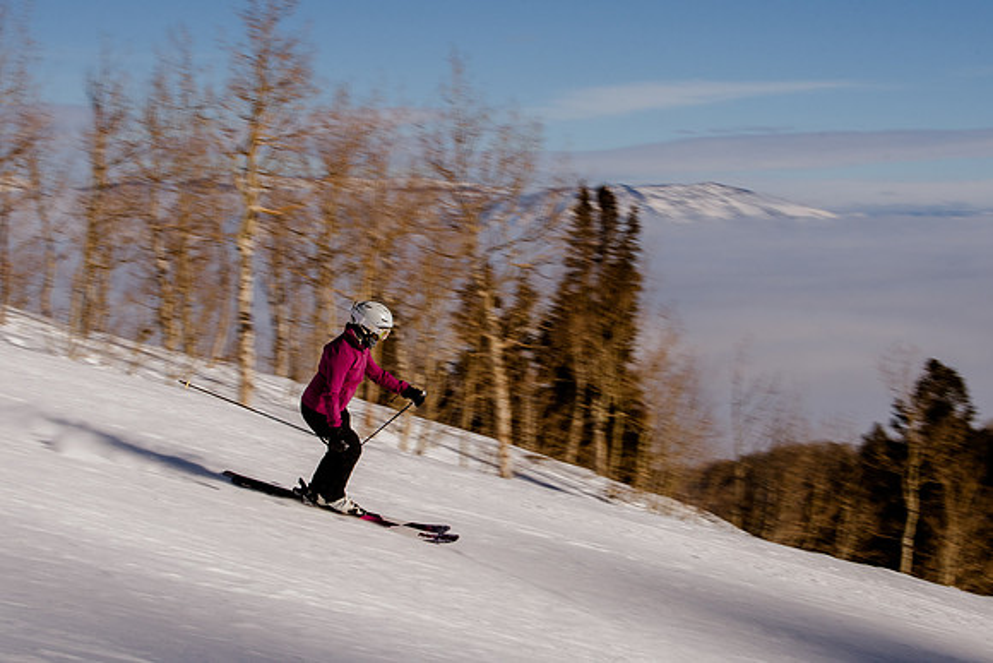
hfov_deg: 25.2
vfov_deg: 16.9
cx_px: 519
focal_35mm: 81
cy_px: 331
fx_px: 2224
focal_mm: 40
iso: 160
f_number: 18
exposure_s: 1/200
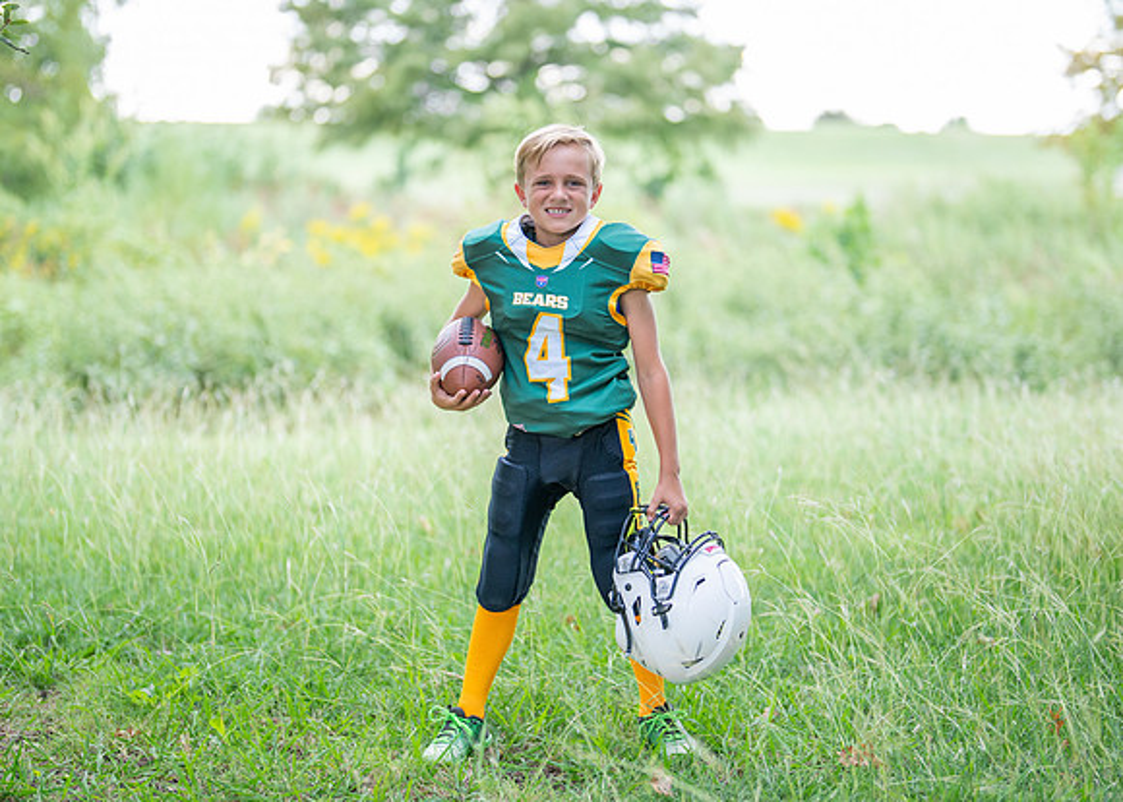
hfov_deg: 30.6
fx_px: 2053
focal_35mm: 64
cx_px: 578
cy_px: 379
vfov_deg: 22.1
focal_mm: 50
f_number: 1.2
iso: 320
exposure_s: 1/1000
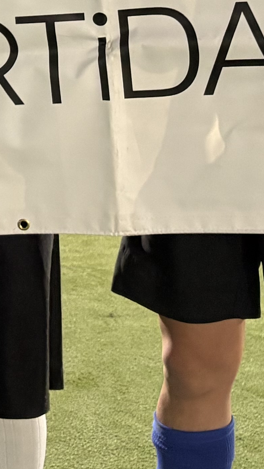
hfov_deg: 9.6
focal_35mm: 115
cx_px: -305
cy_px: -45
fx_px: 1432
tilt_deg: -0.9
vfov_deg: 18.0
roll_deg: -0.6
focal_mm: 5.96
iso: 320
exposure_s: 1/50
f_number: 1.6
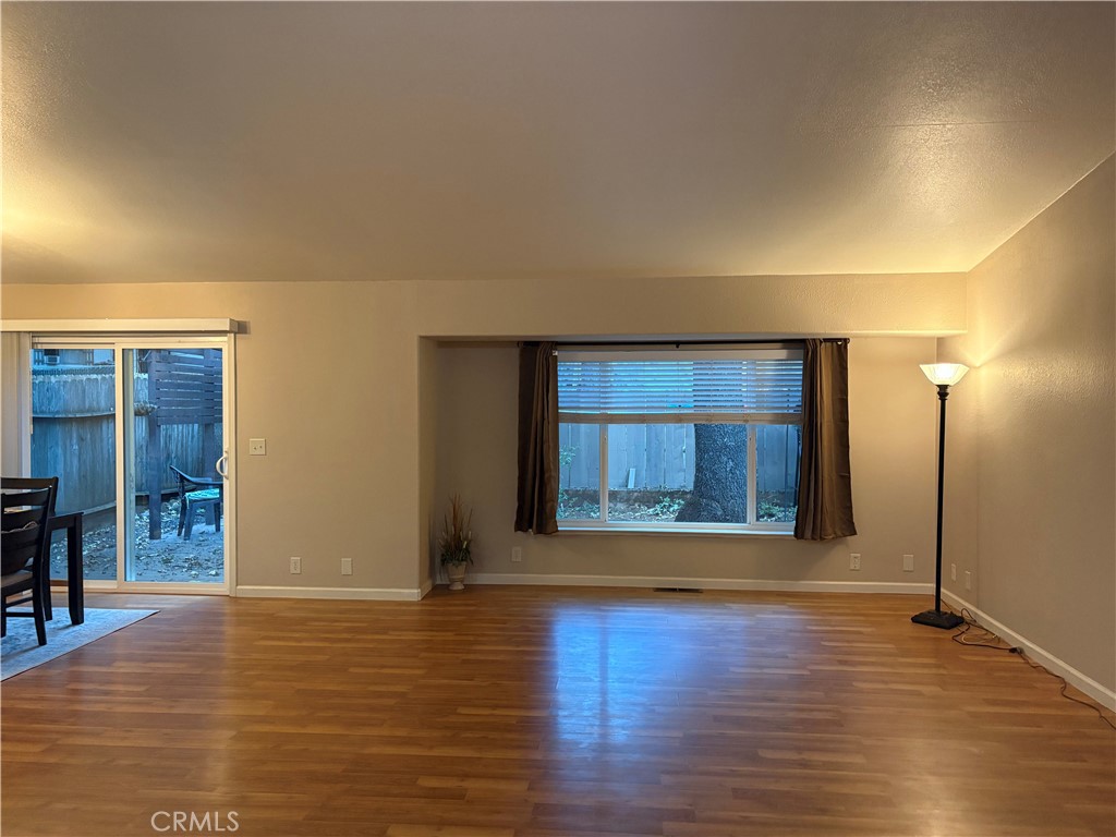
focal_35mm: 26
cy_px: 418
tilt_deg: -0.7
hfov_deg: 67.3
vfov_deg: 53.1
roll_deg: -0.3
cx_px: 558
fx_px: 838
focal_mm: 5.96
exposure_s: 1/60
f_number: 1.6
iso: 500
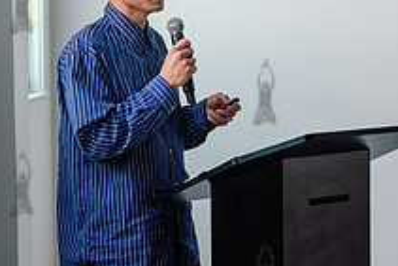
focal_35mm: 124
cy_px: 91
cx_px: 264
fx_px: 1372
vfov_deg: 11.1
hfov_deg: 16.5
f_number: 4
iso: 4000
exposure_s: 1/400
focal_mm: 44
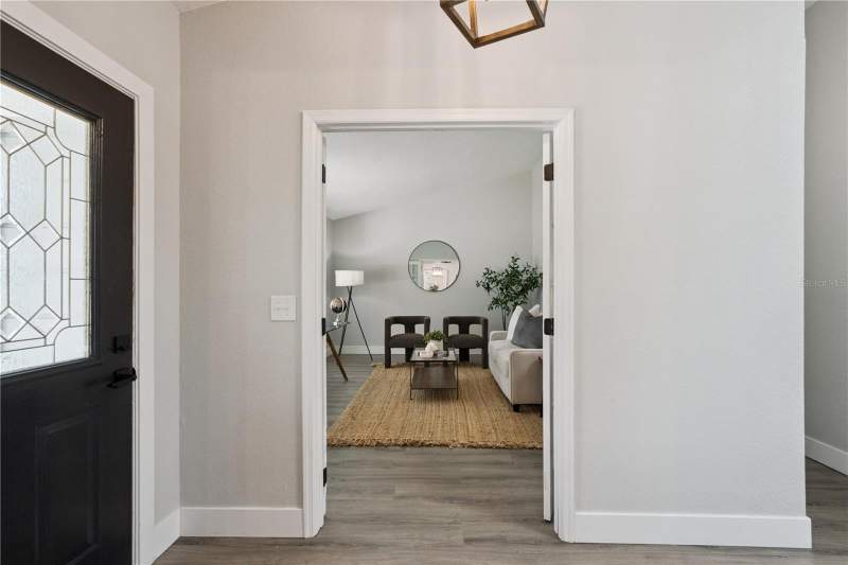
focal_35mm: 16
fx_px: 377
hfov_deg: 96.7
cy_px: 282
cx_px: 424
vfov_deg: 73.7
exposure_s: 1/160
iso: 2000
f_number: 10
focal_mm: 16
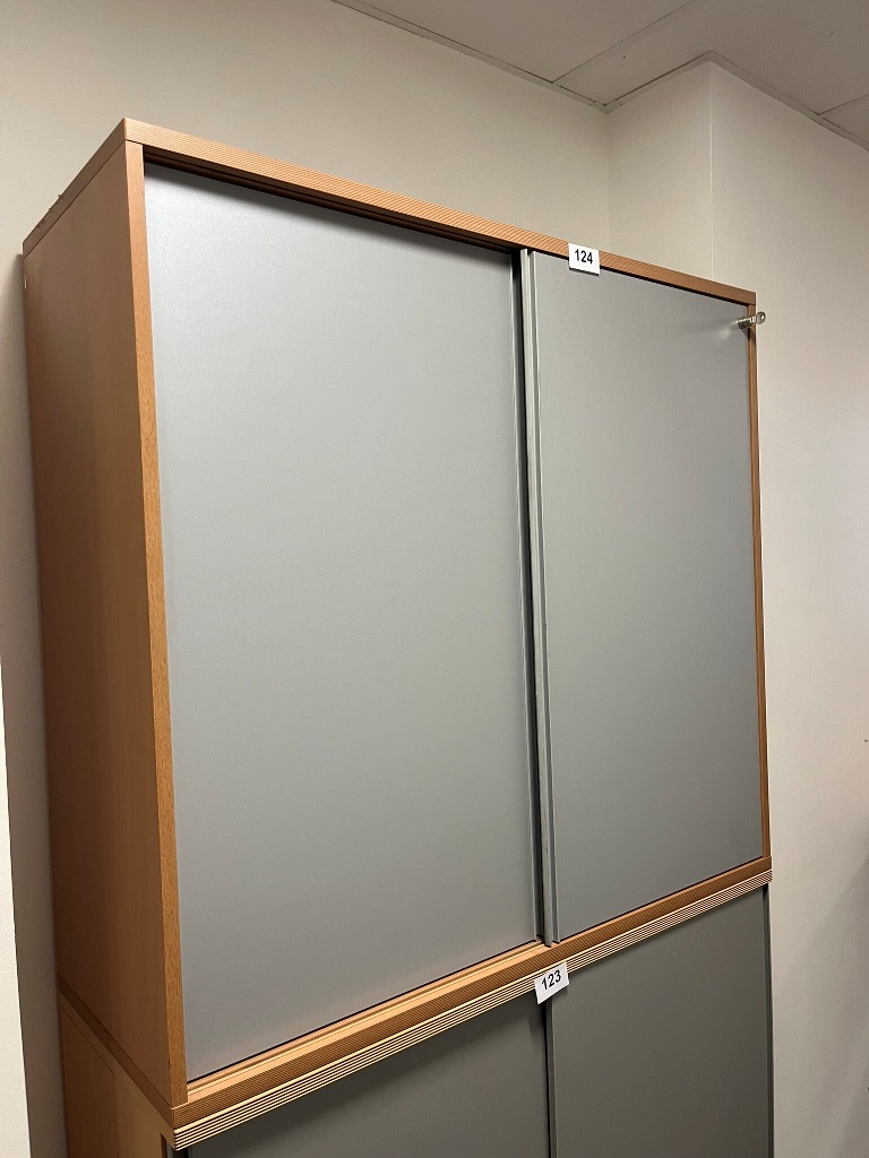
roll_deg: +3.0
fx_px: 870
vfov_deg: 67.3
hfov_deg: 53.1
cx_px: 434
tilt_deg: -1.1
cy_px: 579
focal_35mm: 26
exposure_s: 1/50
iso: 100
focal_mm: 5.1
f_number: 1.6
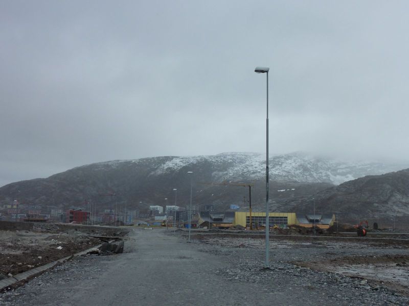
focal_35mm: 37
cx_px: 204
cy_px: 153
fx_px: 437
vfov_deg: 38.7
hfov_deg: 50.1
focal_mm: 6.1
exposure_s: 1/500
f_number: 4.5
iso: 125
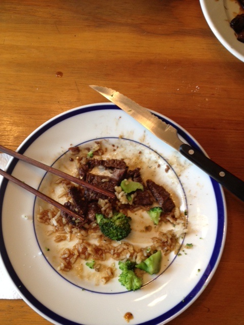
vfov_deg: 52.6
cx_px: 122
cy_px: 162
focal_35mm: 35
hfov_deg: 40.7
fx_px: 329
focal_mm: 4.28
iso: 125
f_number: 2.4
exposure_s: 1/20
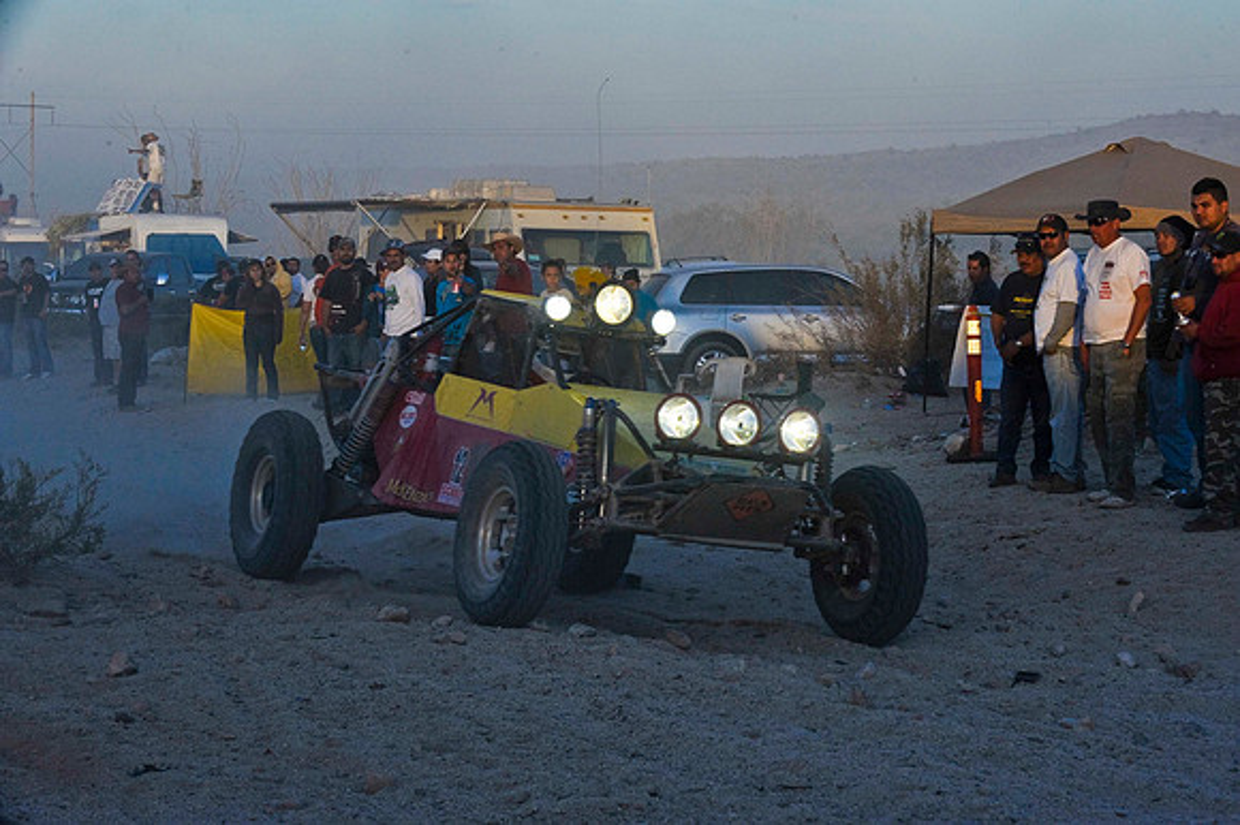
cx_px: 620
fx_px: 3374
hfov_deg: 20.8
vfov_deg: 13.9
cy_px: 412
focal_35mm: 98
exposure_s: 1/500
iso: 1000
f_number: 16
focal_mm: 98
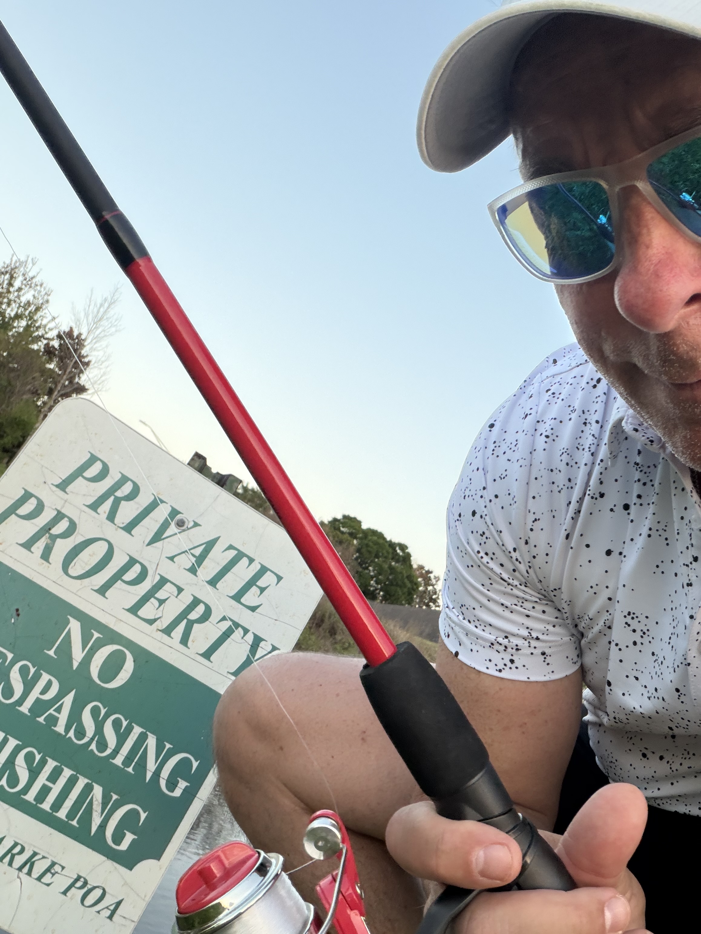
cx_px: 350
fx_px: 810
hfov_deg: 46.8
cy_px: 467
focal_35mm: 30
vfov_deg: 60.0
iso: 80
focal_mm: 2.71
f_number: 1.9
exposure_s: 1/76
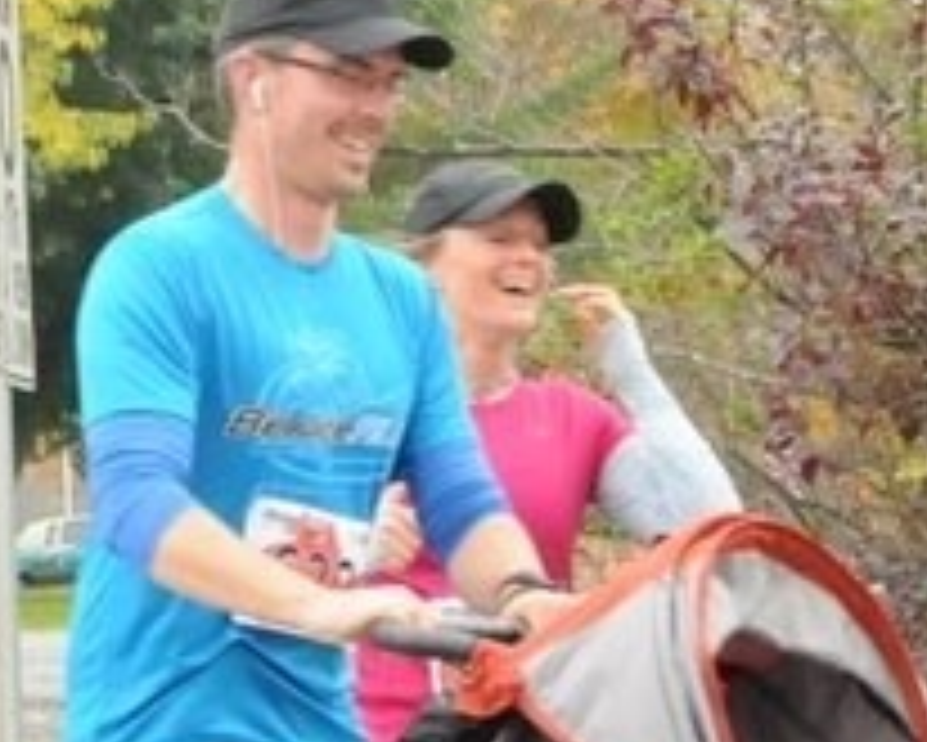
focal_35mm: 349
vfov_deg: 4.4
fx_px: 9580
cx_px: 585
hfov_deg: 5.5
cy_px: 454
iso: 2500
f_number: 10
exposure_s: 1/400
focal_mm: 50
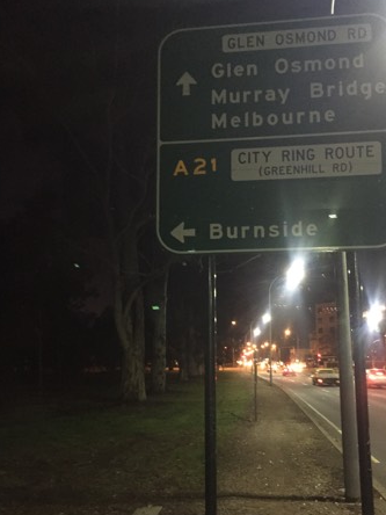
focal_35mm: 34
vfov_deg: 53.7
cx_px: 223
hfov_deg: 41.7
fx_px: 506
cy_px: 296
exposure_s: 1/15
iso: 800
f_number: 2.2
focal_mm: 4.15
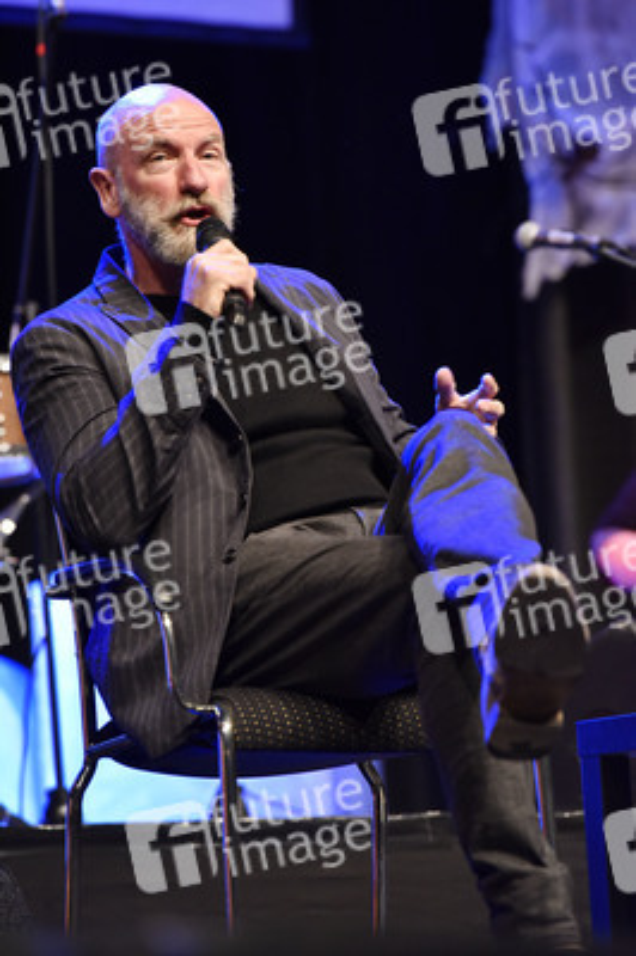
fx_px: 5309
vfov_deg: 10.3
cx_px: 318
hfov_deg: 6.9
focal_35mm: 200
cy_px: 478
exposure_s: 1/160
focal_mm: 200
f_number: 4.5
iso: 2500
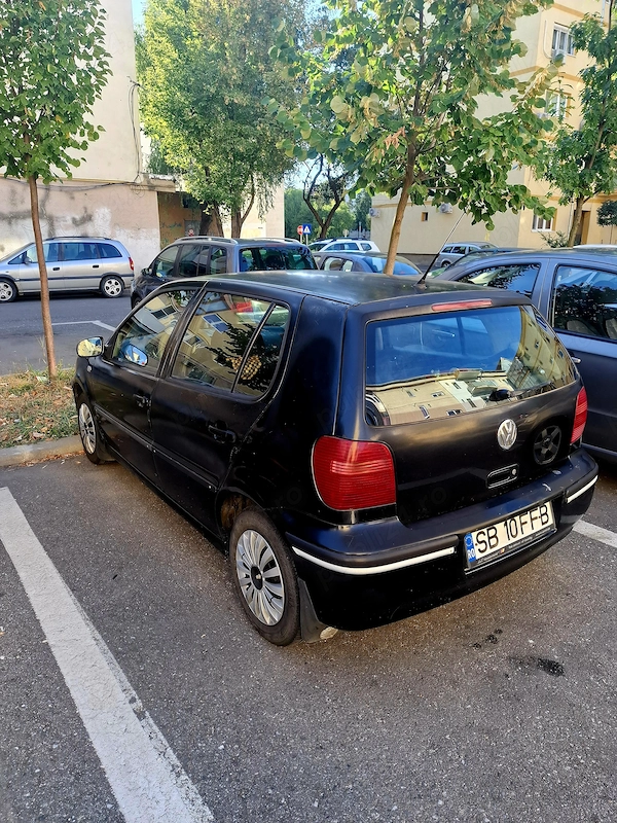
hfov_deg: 58.9
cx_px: 308
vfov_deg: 73.9
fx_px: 547
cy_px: 412
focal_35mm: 23
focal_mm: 5.54
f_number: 1.8
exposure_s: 1/222
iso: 50
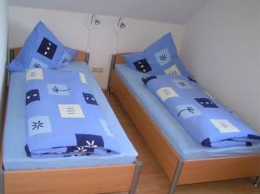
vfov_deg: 37.6
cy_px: 97
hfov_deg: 49.0
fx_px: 285
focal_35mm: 38
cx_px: 130
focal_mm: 5.8
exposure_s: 1/40
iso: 200
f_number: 2.8
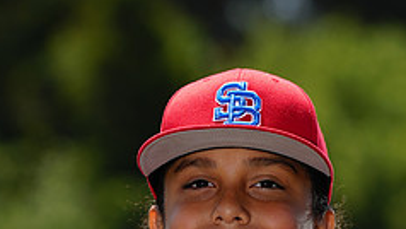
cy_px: 369
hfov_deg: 4.2
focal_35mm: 510
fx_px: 5492
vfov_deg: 2.4
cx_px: 224
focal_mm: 200
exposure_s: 1/250
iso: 50
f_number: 5
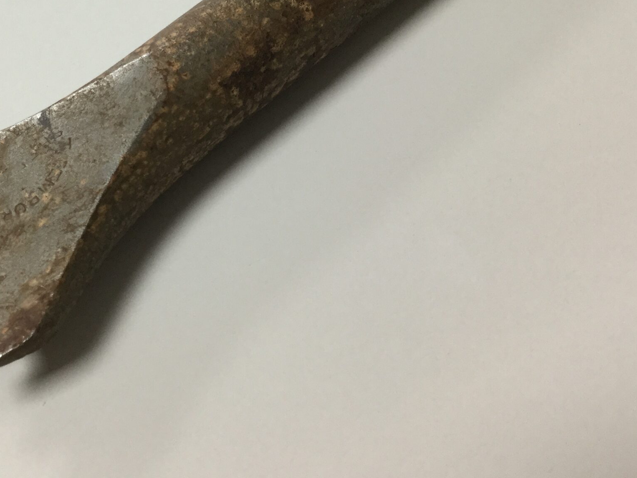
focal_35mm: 52
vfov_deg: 27.5
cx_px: 159
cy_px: 98
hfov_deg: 36.0
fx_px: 957
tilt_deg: -55.3
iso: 64
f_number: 2.4
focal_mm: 3.3
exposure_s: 1/33
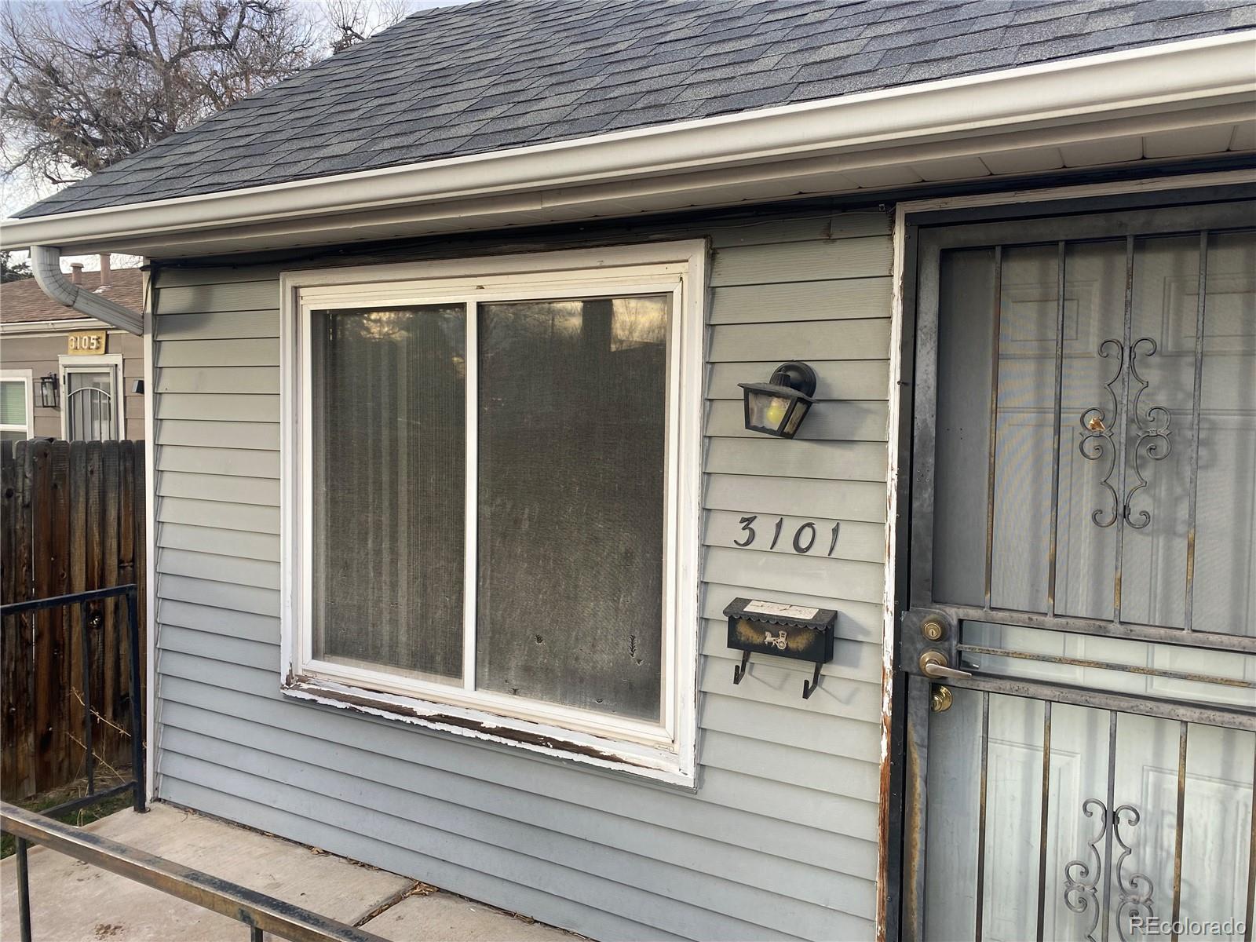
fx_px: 943
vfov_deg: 53.1
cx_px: 628
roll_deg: -0.8
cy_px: 471
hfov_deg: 67.3
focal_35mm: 26
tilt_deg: -4.0
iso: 32
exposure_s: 1/288
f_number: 1.8
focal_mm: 4.25
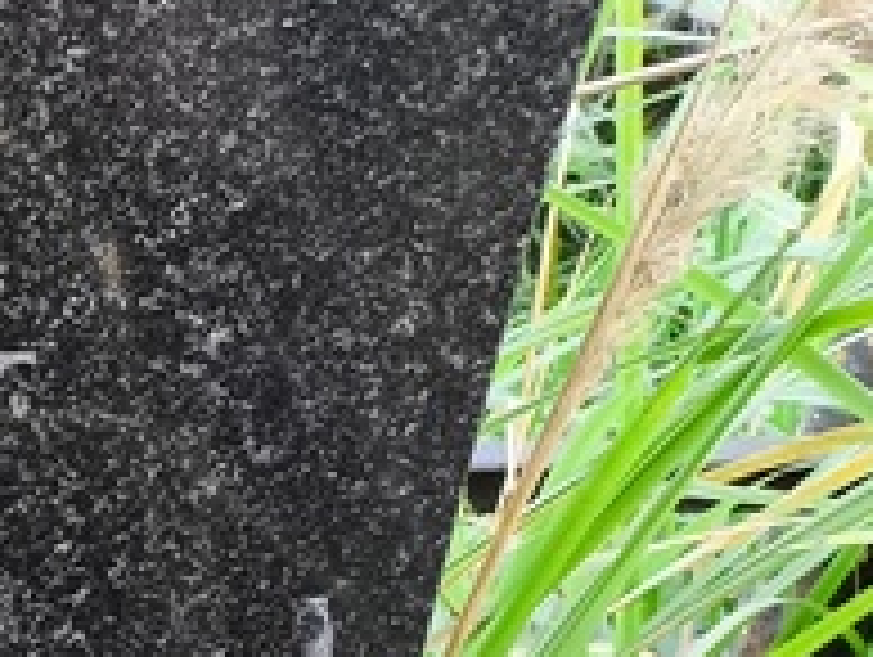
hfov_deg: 15.3
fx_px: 2601
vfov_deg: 13.7
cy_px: 922
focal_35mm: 103
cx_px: -884
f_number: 1.7
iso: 160
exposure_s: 1/60
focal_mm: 4.71
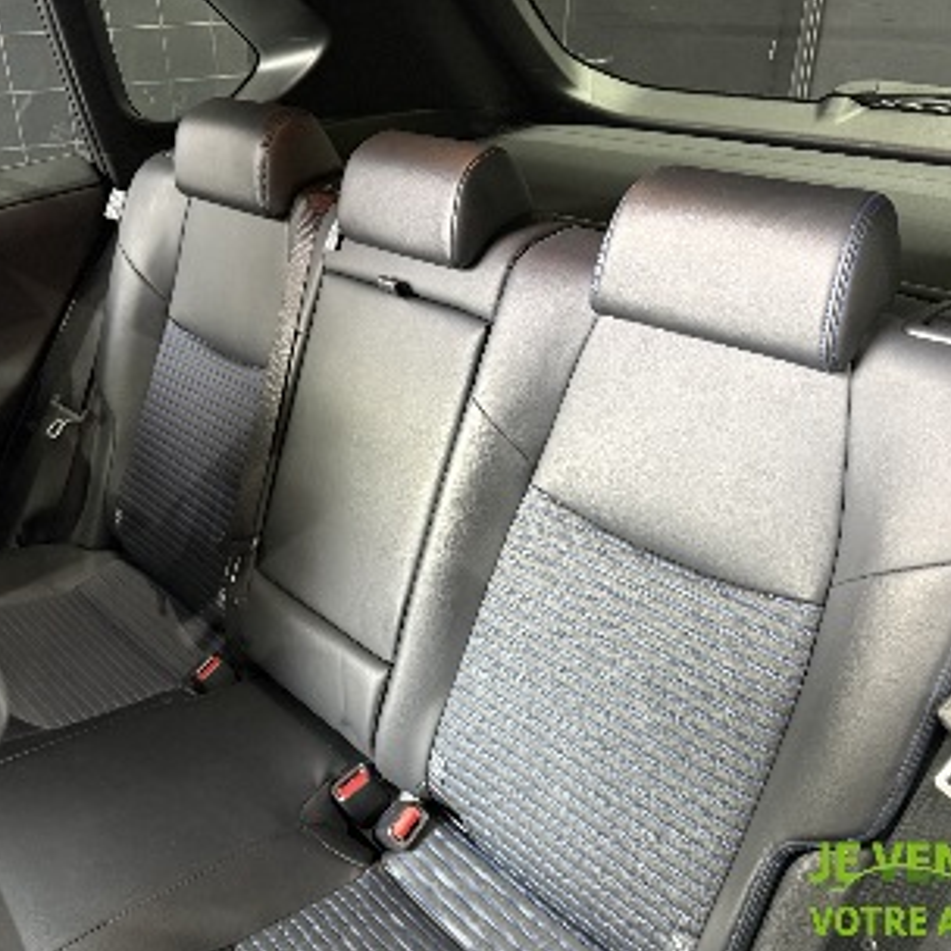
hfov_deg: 55.4
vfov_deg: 55.6
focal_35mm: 29
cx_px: 400
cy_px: 472
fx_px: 901
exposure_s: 1/50
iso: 400
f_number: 1.78
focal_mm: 6.76
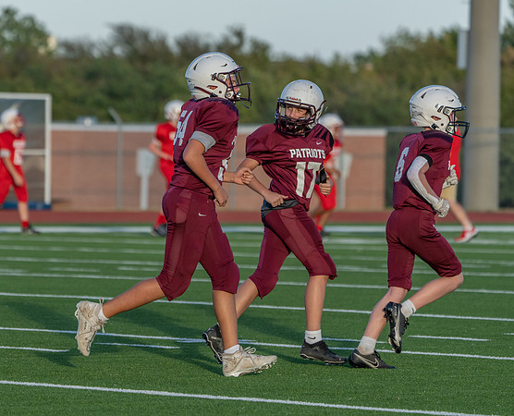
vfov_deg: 4.6
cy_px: 188
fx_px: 5151
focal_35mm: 337
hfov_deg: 5.7
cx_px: 204
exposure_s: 1/1250
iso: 640
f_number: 5.6
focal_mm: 271
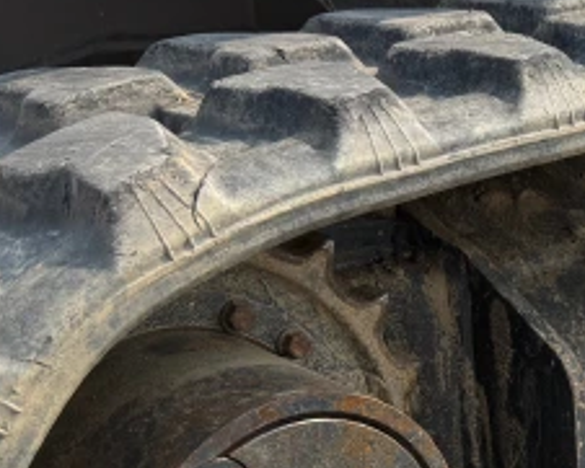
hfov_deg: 21.6
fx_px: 1438
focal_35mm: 83
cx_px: 665
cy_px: 571
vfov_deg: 17.6
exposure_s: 1/2710
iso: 80
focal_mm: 6.76
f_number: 1.78
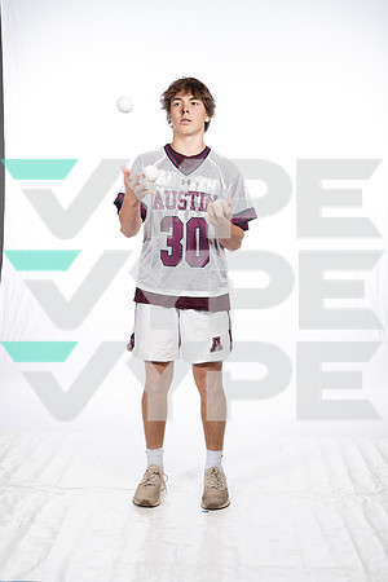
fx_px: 808
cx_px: 194
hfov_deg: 27.0
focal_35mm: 50
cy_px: 291
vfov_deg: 39.6
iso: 640
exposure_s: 1/250
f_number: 7.1
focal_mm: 50
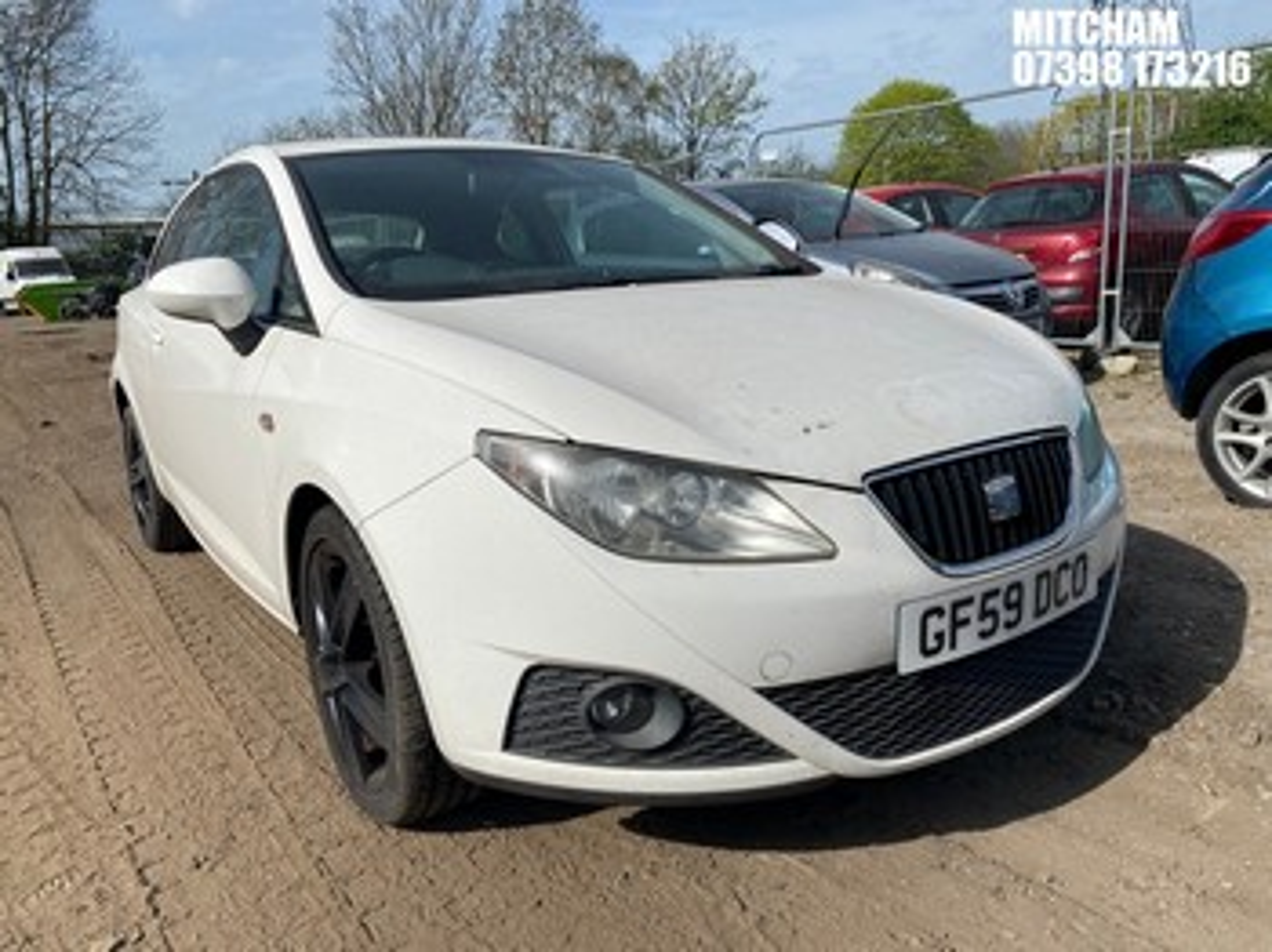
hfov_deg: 67.3
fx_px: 955
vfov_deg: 53.0
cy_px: 476
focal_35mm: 26
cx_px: 636
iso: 32
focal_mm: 4.25
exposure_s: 1/5236
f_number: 1.8
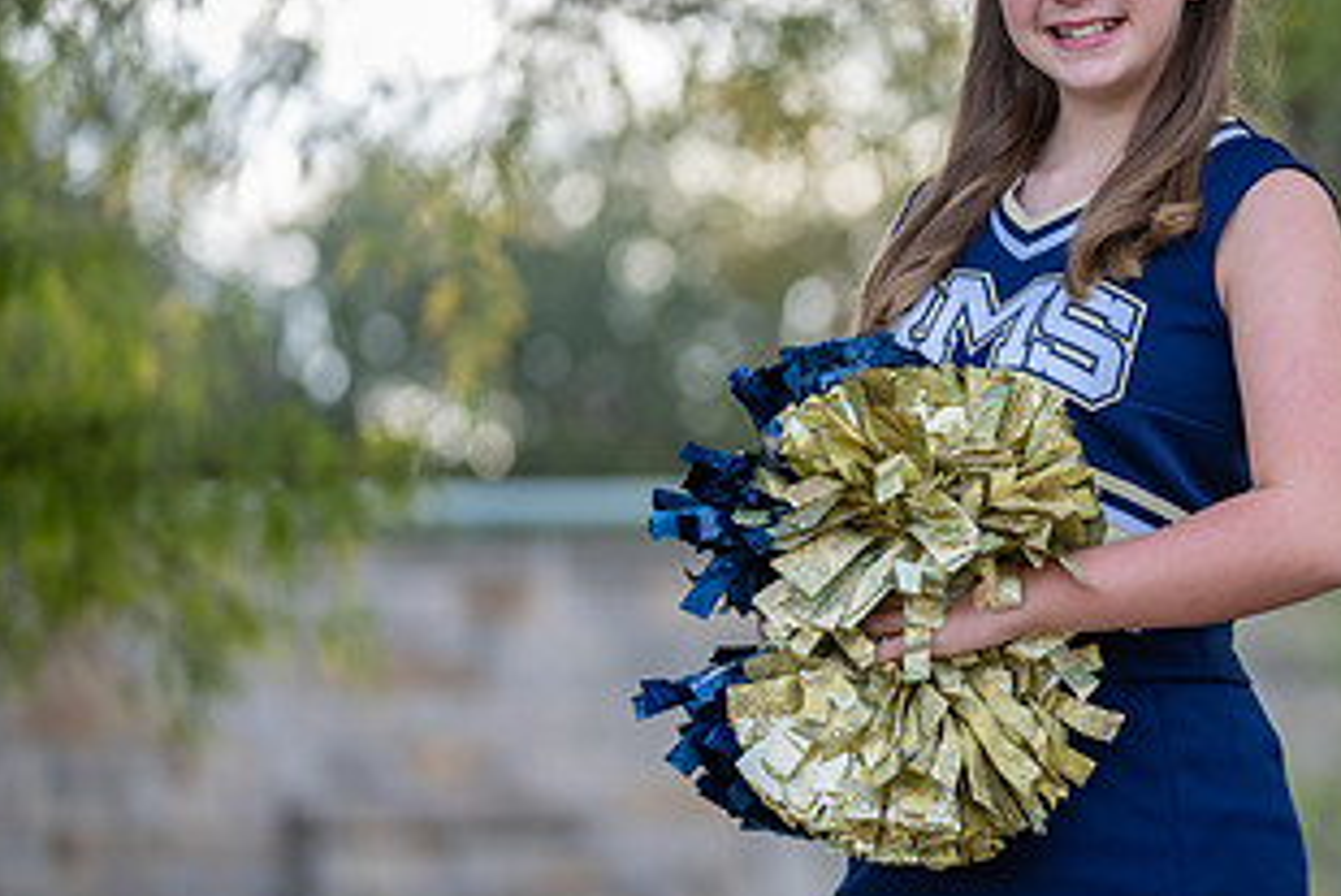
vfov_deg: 6.1
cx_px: 1164
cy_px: 344
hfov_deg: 9.2
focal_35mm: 224
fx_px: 8347
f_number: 2.8
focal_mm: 116
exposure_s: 1/320
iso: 160
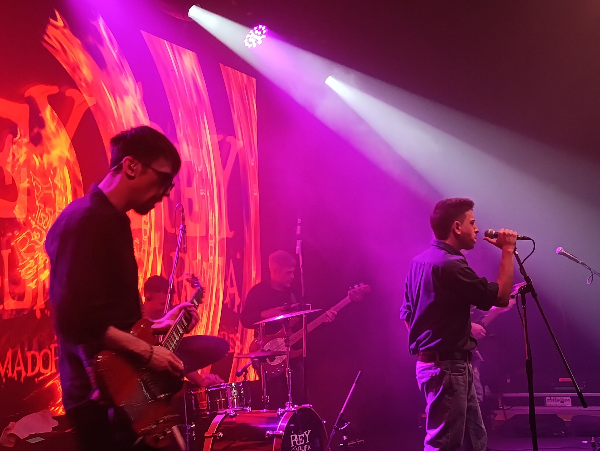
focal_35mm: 50
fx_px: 867
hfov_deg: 38.2
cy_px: 226
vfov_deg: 29.1
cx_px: 300
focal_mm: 4.71
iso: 500
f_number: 1.7
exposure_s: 1/33.3
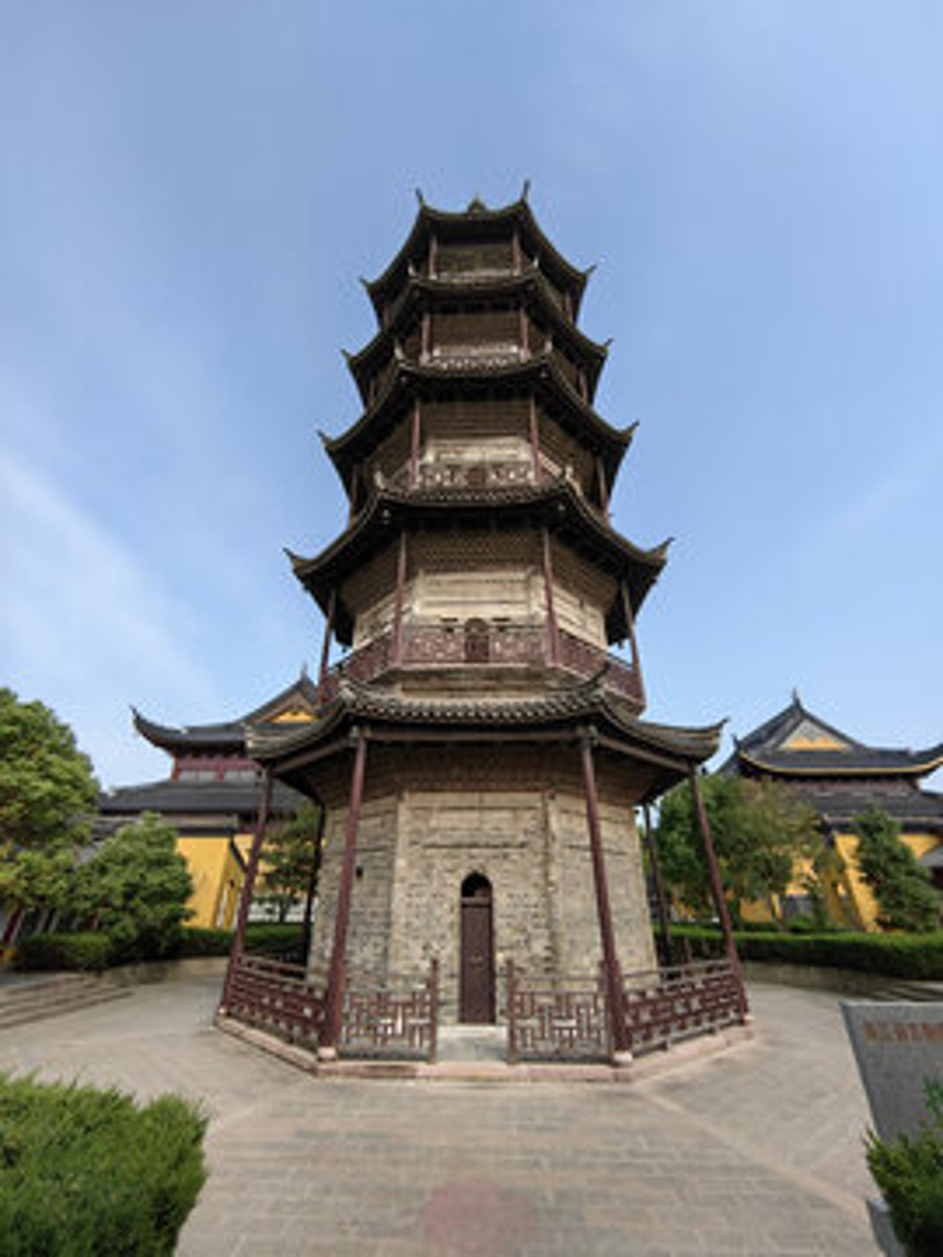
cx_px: 472
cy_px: 628
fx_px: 472
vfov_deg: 106.2
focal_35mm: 13
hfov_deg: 89.9
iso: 50
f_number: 2.2
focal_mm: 1.95
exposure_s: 1/595
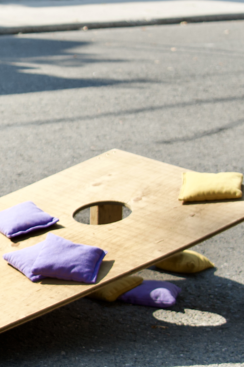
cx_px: -226
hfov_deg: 11.7
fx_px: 1078
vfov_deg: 19.2
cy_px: 132
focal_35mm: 106
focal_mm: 36
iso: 100
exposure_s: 1/160
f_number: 4
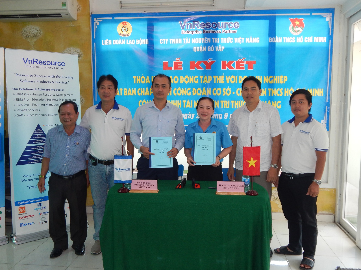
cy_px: 135
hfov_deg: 58.4
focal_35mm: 31
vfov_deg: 45.4
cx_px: 180
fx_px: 323
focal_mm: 5.6
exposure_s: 1/30
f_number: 3.2
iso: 200
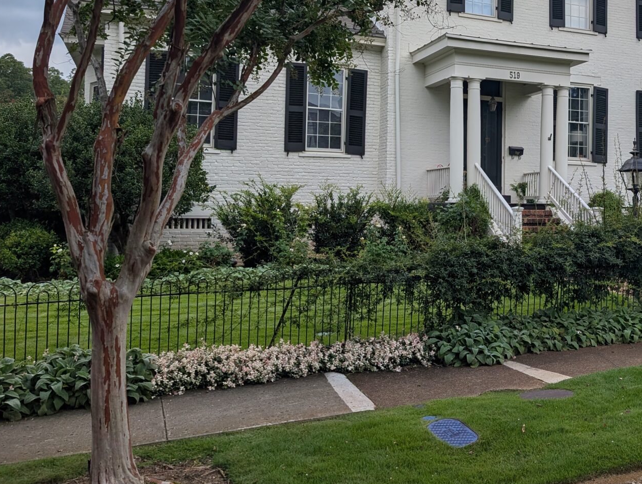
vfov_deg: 36.5
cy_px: 154
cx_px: 499
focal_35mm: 39
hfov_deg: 45.7
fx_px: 724
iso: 21
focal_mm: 6.9
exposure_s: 1/1241
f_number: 1.68
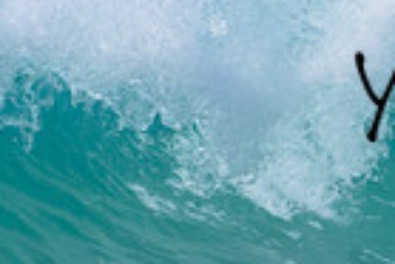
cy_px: 72
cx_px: 648
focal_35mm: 4180
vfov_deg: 0.3
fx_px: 45911
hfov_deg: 0.5
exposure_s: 1/2000
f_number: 11
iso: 1250
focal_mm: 1000
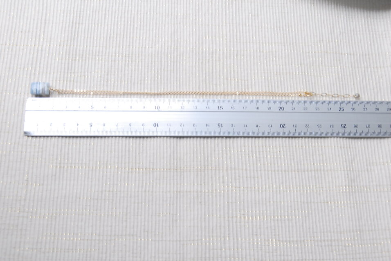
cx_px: 196
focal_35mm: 48
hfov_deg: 41.1
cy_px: 130
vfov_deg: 28.2
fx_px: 522
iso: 400
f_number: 5
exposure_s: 1/45
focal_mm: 32
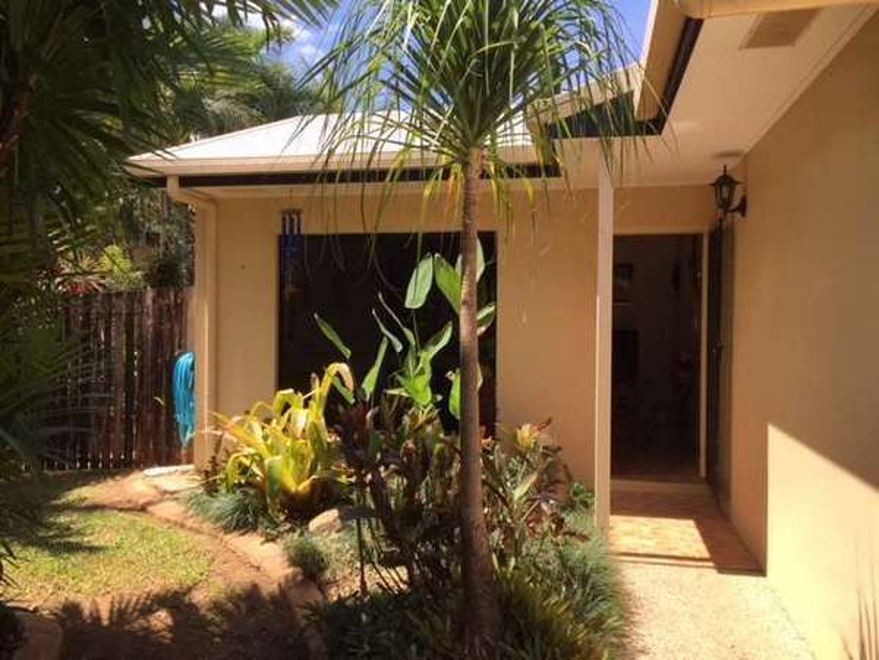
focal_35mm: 29
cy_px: 330
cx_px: 440
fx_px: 736
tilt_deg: -1.0
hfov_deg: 61.7
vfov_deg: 48.2
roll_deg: -0.4
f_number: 2.2
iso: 32
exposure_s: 1/898
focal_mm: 4.15
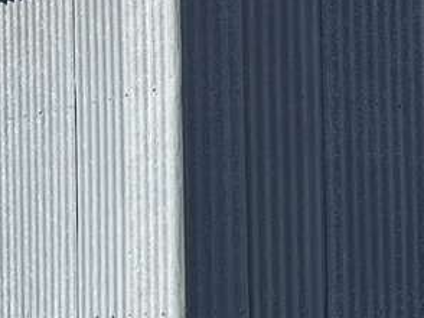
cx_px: 562
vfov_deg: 8.7
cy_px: 272
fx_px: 2081
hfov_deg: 11.3
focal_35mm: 170
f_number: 1.5
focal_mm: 5.7
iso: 50
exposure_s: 1/2632
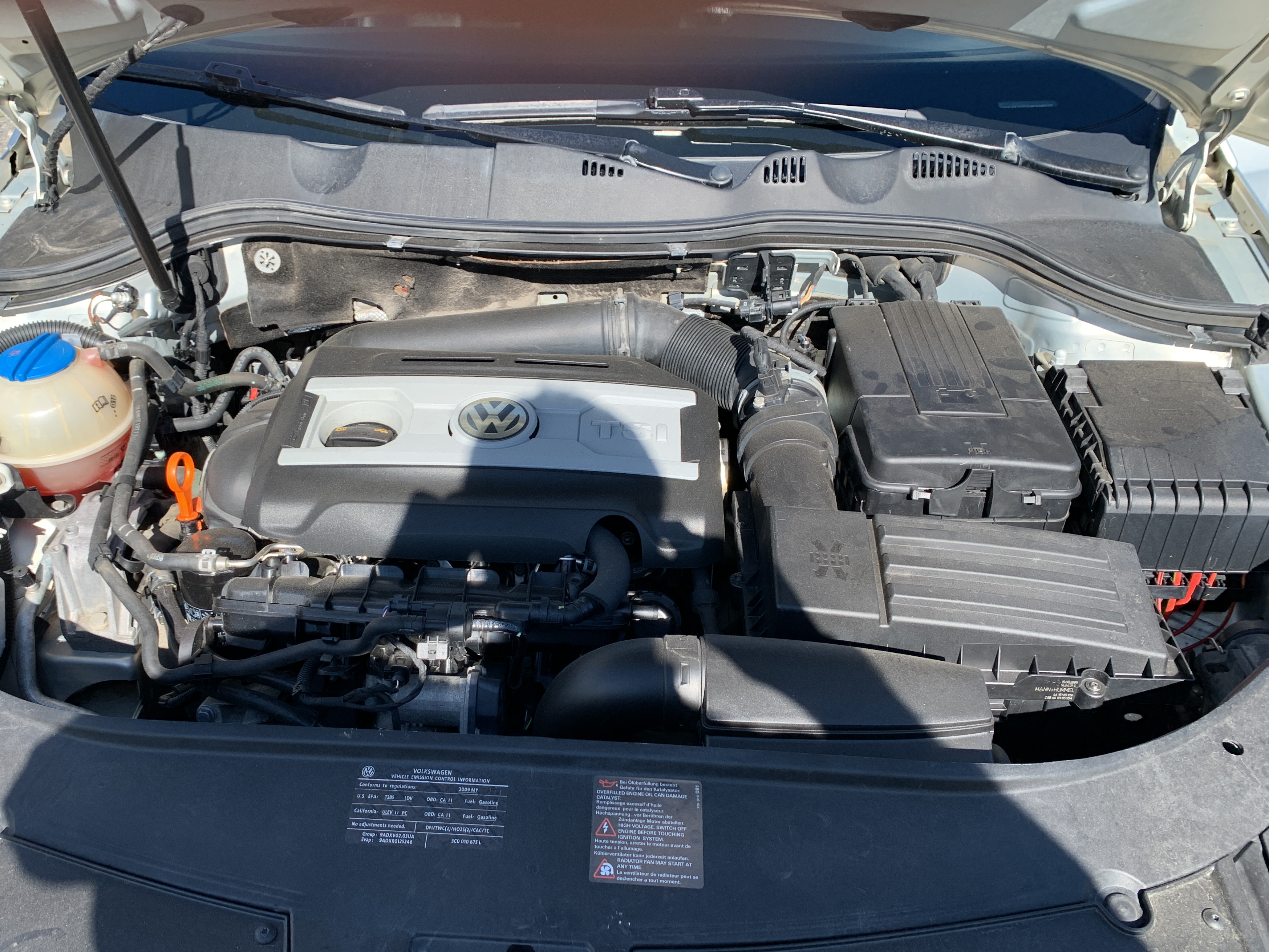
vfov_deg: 46.8
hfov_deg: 59.7
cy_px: 505
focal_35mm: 30
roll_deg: -1.7
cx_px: 551
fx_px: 1100
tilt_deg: -36.9
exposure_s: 1/580
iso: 25
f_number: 1.8
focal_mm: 4.25
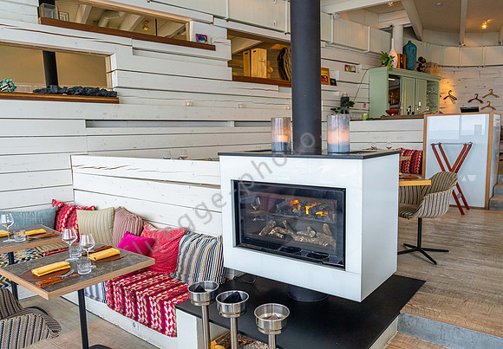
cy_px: 182
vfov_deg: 48.8
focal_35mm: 27
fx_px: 385
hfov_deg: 66.2
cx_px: 274
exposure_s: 1/125
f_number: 7.1
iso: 1600
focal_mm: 24
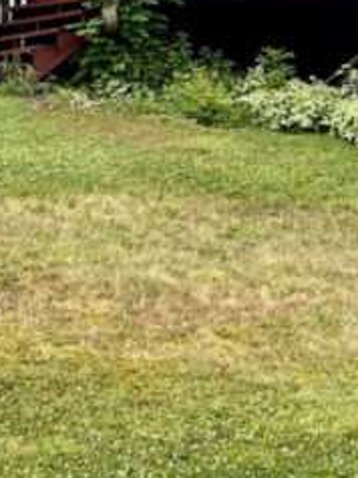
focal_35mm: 112
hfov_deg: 12.7
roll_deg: +1.5
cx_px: 487
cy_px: -92
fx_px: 1547
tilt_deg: +9.0
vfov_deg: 16.8
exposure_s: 1/676
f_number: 1.6
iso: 50
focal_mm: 5.1
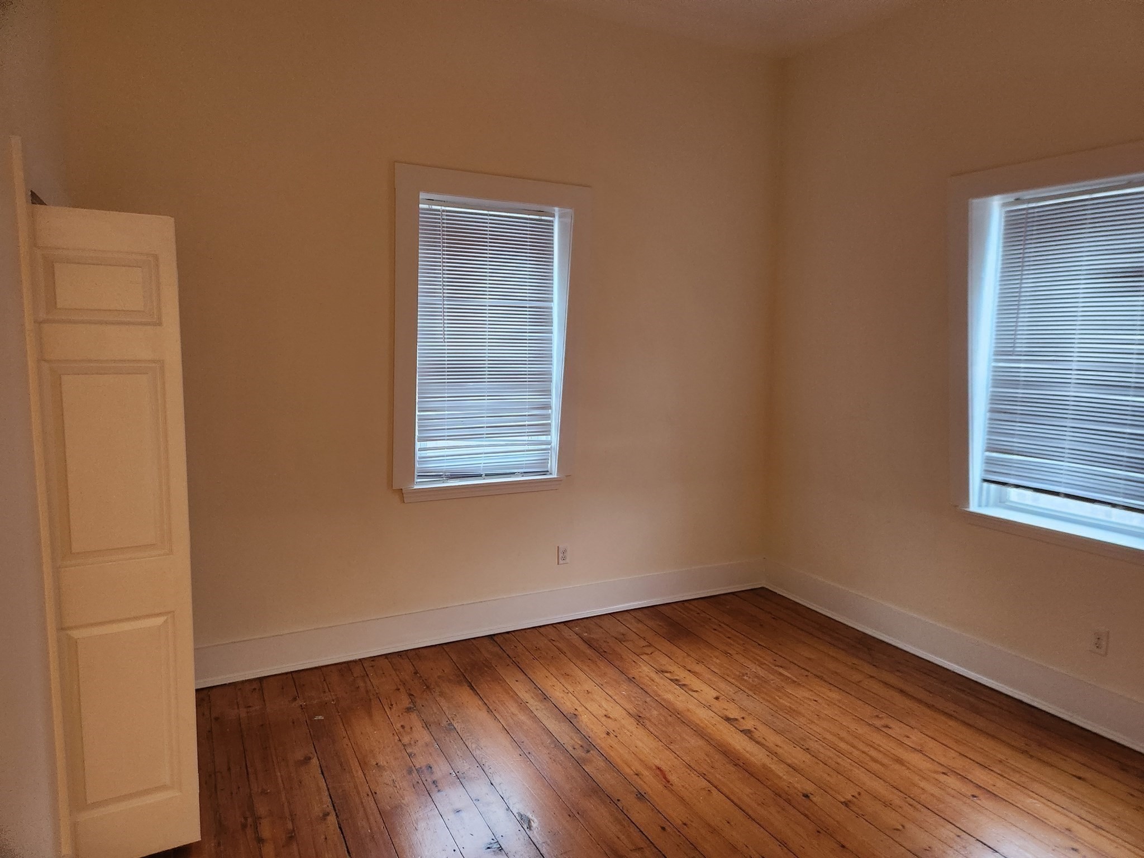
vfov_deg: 58.9
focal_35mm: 23
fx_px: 760
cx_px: 572
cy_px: 429
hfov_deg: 73.9
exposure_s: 1/60
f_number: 1.8
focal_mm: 5.4
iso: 640
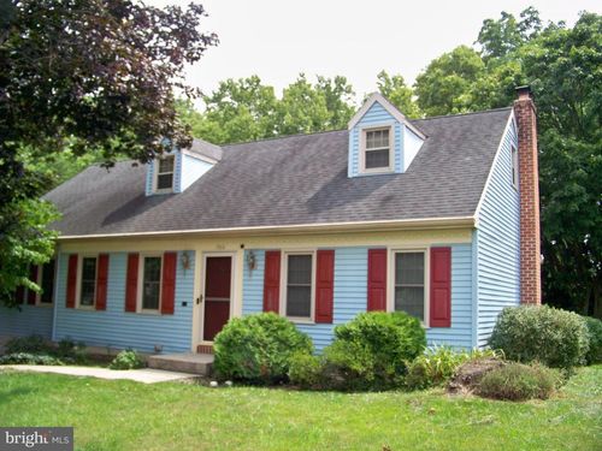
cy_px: 226
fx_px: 574
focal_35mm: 33
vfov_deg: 42.9
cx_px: 301
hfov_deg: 55.4
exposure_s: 1/400
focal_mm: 5.85
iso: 64
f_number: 2.8
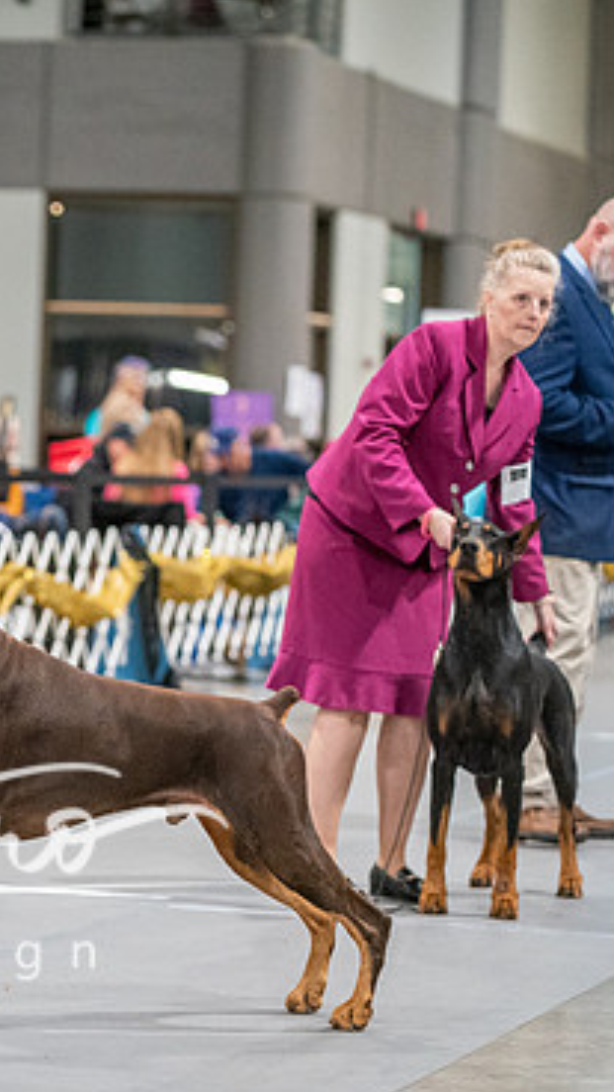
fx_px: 4689
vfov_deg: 13.3
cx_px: -68
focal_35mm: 162
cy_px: 542
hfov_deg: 7.4
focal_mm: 98
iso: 6400
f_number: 2.8
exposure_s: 1/250
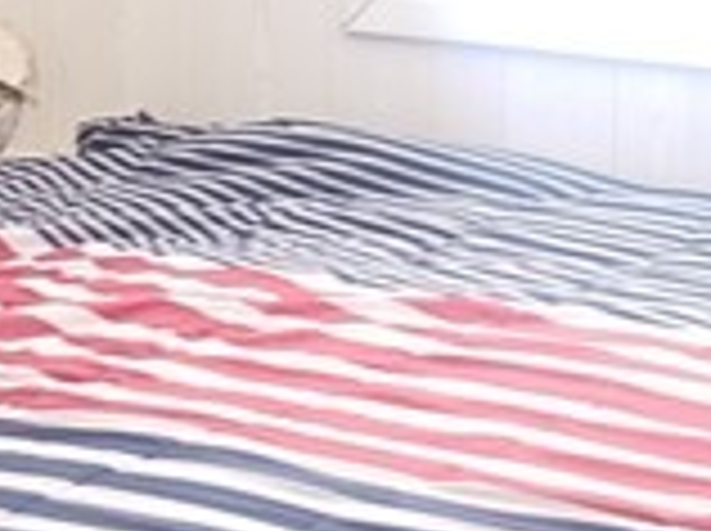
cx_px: 320
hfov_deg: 11.7
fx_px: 3466
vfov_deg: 8.7
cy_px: 104
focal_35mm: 169
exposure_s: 1/17
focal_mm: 4.3
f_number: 1.5
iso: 250
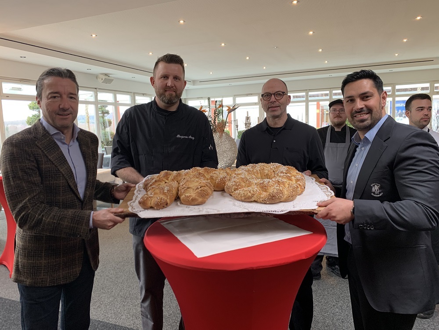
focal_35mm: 26
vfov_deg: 53.1
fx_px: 330
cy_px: 165
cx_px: 220
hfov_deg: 67.3
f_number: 1.8
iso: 80
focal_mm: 4.25
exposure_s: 1/50
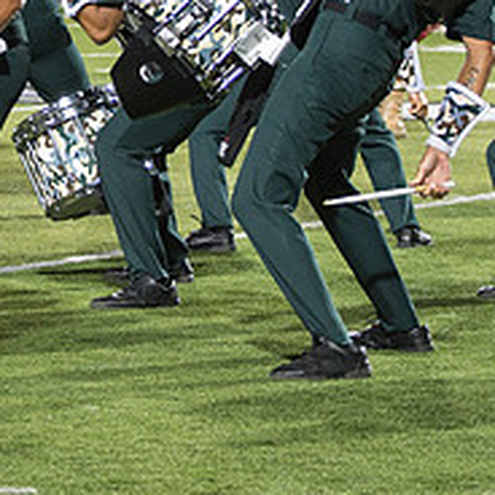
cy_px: -39
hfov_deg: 5.9
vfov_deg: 5.9
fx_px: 4789
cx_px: -50
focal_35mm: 296
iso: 2000
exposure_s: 1/160
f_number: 4.5
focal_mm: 70
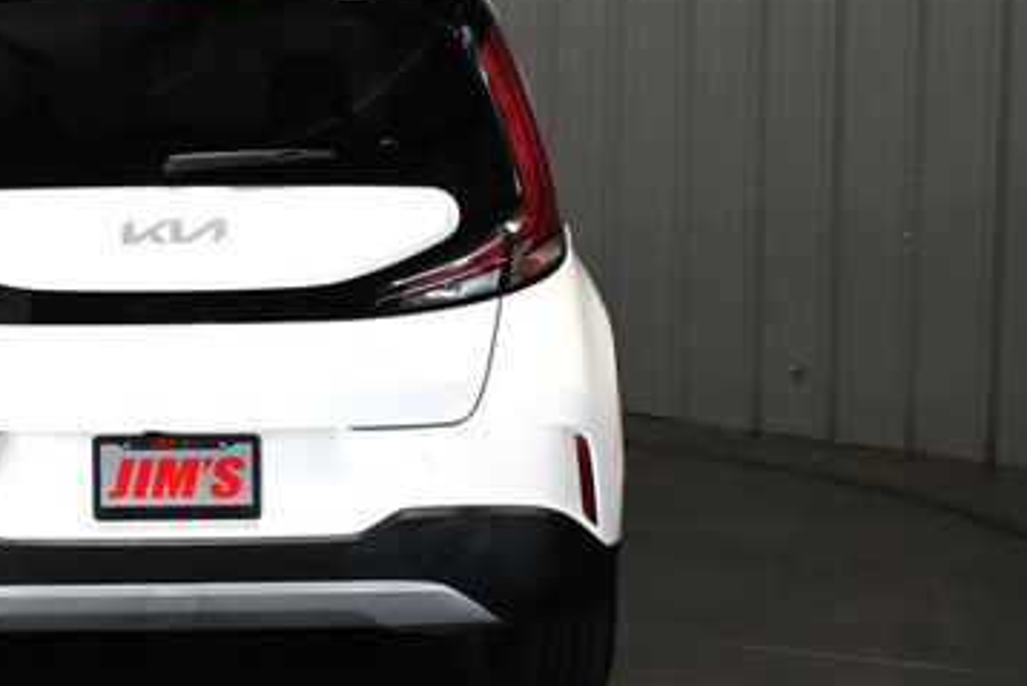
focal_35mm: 87
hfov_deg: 22.9
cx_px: 169
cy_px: 320
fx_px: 2493
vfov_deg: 15.7
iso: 3200
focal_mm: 32.5
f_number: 5
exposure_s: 1/125
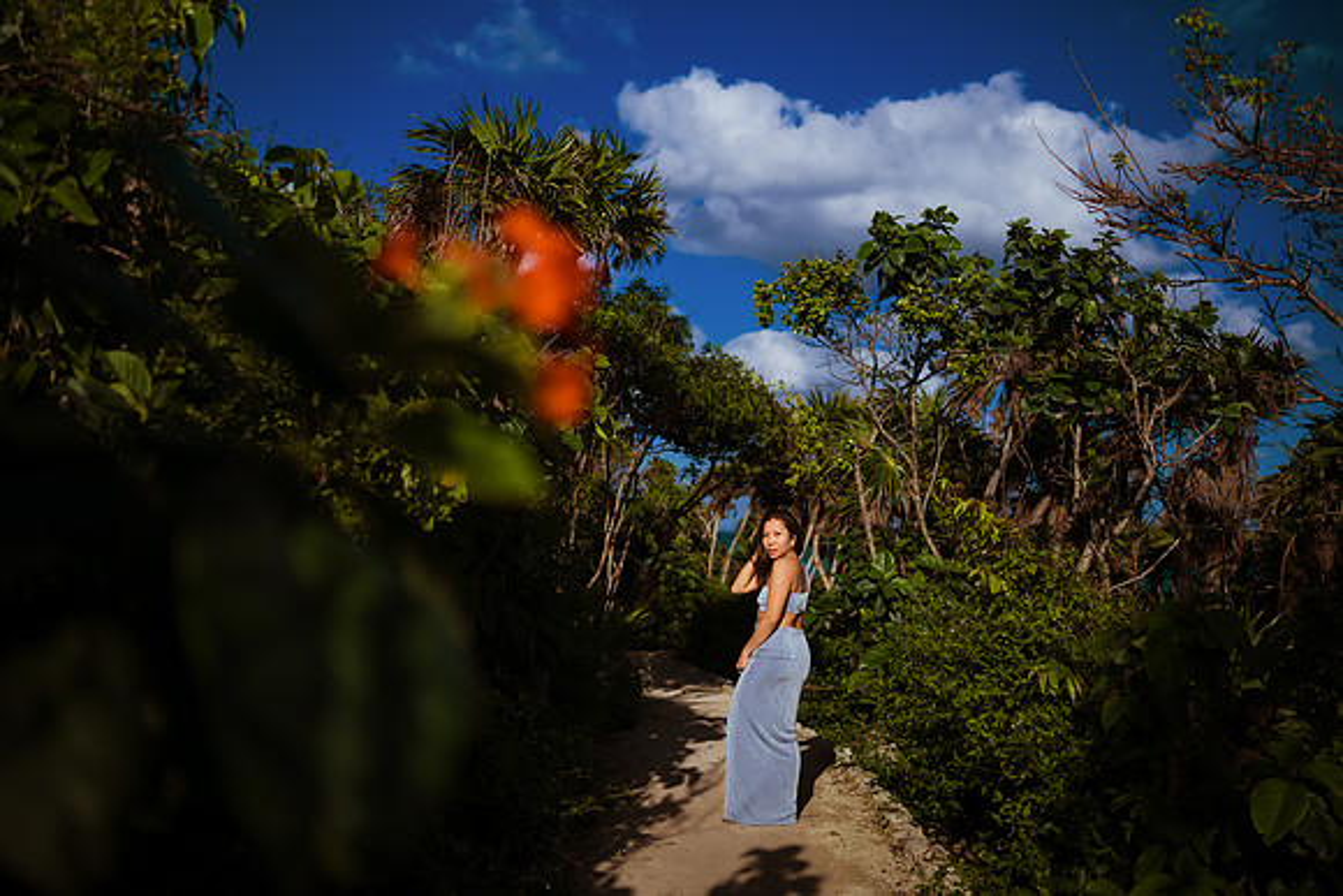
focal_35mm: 35
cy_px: 448
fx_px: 1306
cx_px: 672
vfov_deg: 37.9
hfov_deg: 54.4
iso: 50
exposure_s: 1/8000
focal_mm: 35
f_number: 2
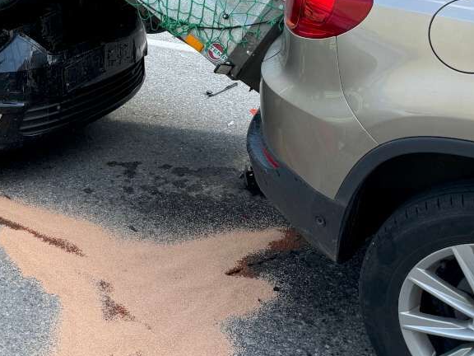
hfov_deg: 36.1
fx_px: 685
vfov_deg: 28.0
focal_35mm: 50
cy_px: 31
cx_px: 56
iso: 80
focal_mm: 6.76
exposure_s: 1/678
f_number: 1.78
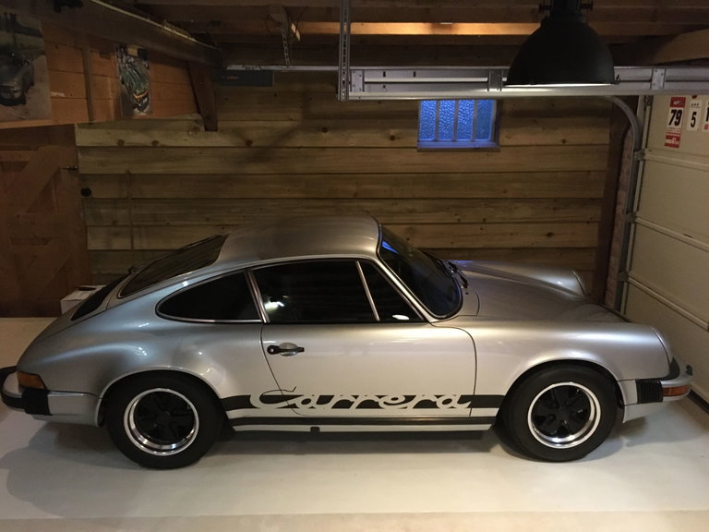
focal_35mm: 29
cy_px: 266
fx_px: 594
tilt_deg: -14.8
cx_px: 354
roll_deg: -0.1
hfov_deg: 61.7
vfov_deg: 48.2
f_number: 2.2
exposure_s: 1/17
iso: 320
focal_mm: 4.15
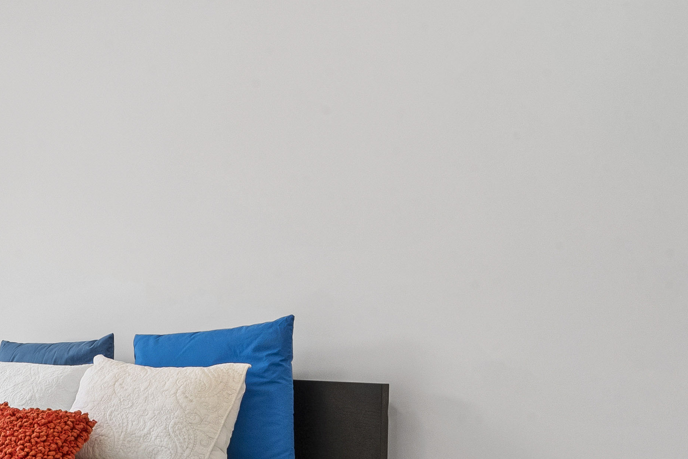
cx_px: -120
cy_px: 346
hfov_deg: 32.2
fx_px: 994
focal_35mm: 52
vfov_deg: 25.7
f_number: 18
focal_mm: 16
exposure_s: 1/10
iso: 400
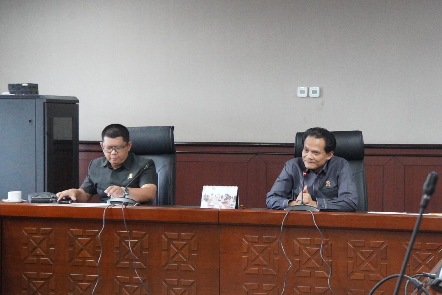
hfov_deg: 26.0
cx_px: 221
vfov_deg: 17.5
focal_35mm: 78
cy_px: 148
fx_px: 958
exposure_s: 1/250
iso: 25600
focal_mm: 52
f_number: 6.7
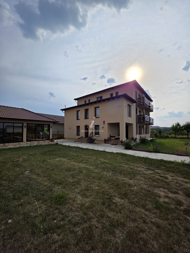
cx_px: 95
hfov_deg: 89.9
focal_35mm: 13
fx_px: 95
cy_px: 126
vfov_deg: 106.2
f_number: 1.9
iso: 40
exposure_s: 1/4125
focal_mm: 2.2
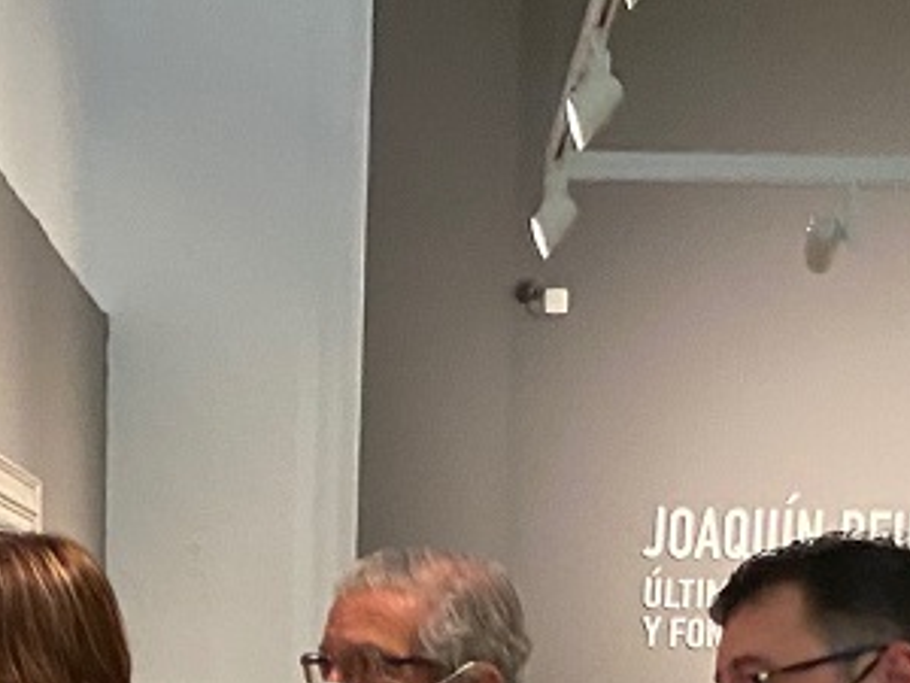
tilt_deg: -9.1
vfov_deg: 12.9
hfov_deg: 18.8
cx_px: 297
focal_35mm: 104
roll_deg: -1.3
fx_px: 2734
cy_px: 1214
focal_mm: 4.25
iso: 320
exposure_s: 1/33
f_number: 1.8
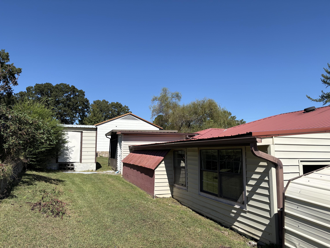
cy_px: 124
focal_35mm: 26
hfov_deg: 67.3
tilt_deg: +7.1
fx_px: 248
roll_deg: -0.6
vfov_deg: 53.1
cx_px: 165
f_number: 1.6
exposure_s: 1/4065
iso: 50
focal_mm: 5.96
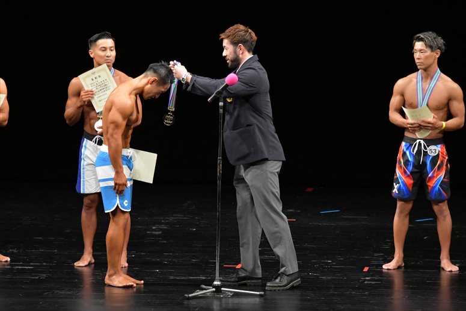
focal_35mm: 255
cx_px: 233
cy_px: 156
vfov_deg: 5.4
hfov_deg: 8.1
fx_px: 3299
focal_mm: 170
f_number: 5.6
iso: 3200
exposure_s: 1/400
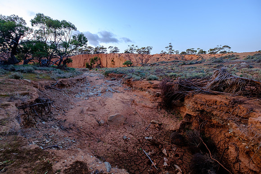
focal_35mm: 15
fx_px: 109
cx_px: 130
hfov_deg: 100.4
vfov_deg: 77.4
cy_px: 87
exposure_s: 1/40
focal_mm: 10
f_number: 4
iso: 500
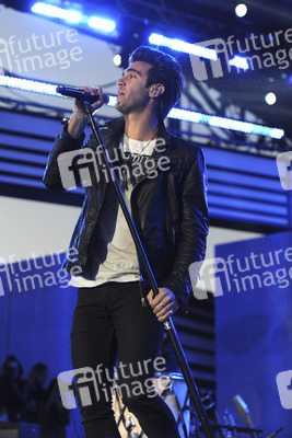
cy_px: 219
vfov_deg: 28.8
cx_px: 146
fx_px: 851
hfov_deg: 19.5
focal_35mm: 70
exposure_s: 1/250
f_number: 2.8
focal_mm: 70
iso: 800
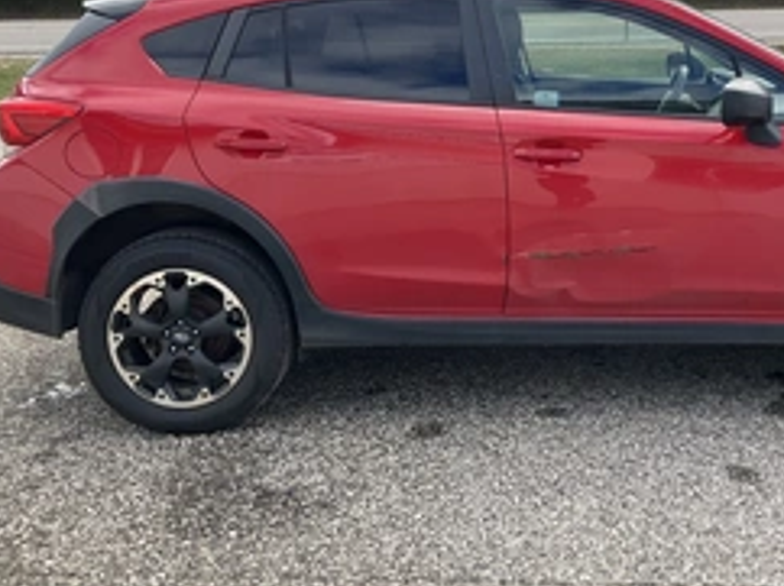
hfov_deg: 38.7
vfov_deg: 29.7
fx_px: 1086
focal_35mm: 48
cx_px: 580
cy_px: 136
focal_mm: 3
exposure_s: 1/491
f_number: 1.8
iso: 25
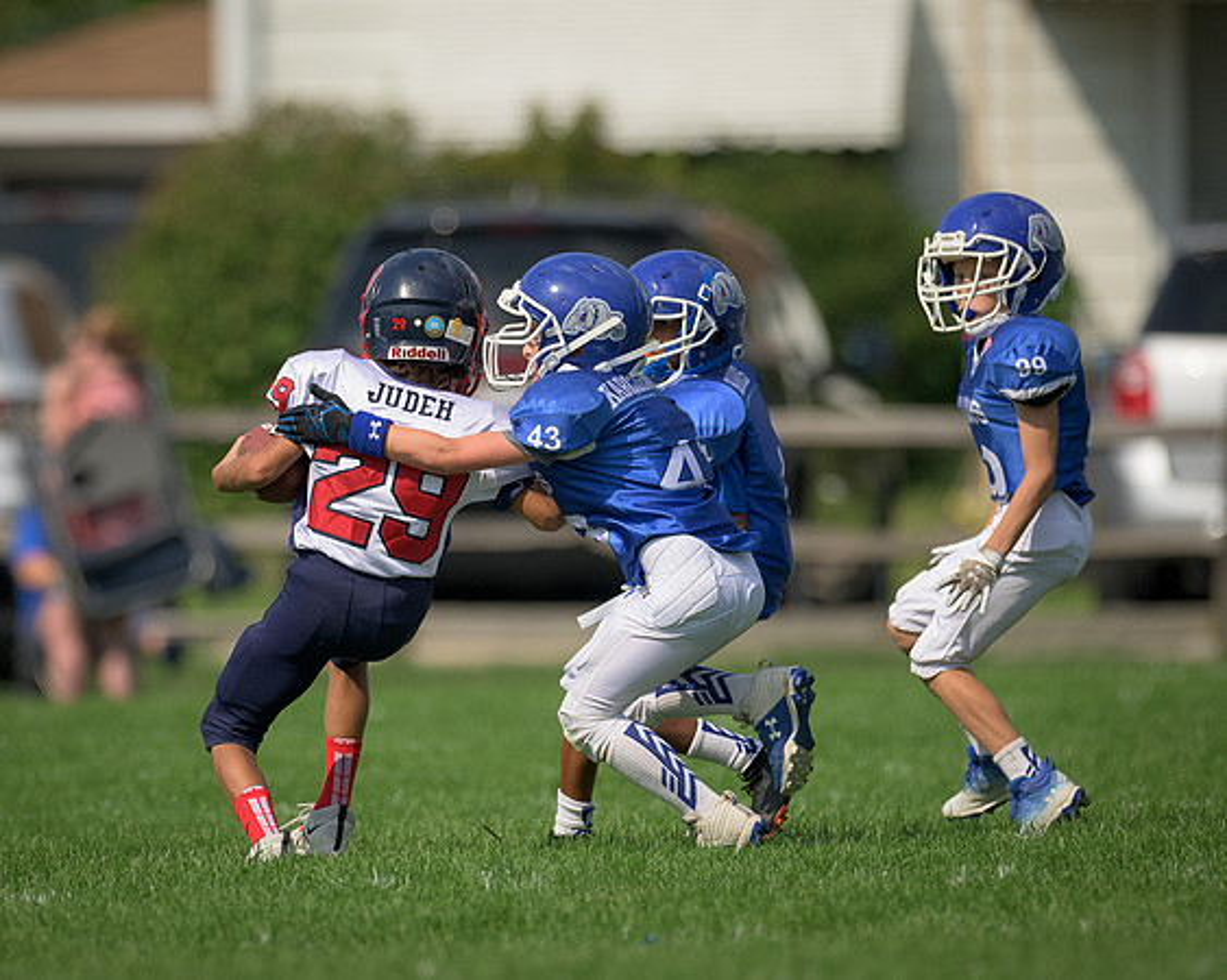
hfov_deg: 1.9
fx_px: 36856
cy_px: 589
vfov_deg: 1.5
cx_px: 424
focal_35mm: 1015
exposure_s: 1/8000
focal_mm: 500
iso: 500
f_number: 4
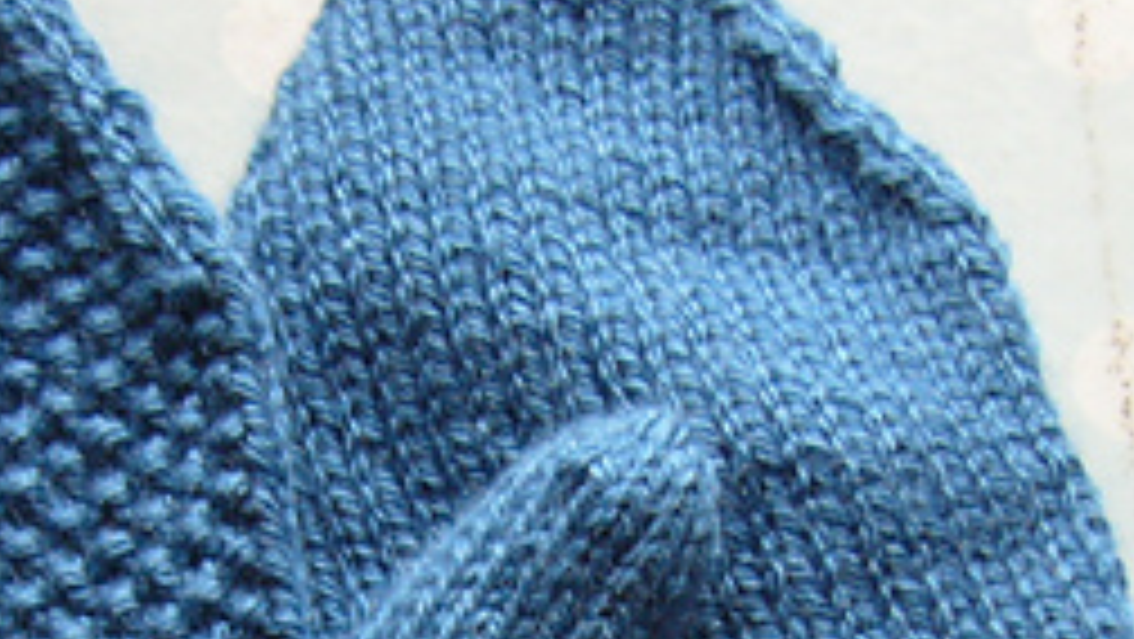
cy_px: 878
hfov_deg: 21.9
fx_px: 2918
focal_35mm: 97
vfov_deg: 12.1
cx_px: 356
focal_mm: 5.8
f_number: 2.8
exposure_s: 1/15
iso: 100
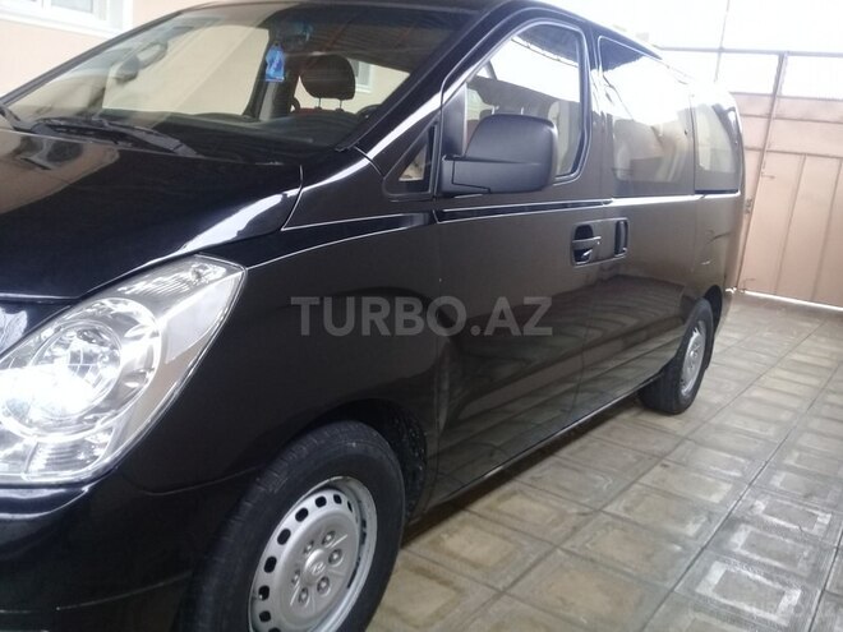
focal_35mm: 31
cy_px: 316
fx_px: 755
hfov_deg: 58.4
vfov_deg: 45.4
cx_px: 422
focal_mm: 3.3
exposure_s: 1/33
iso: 100
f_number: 2.2
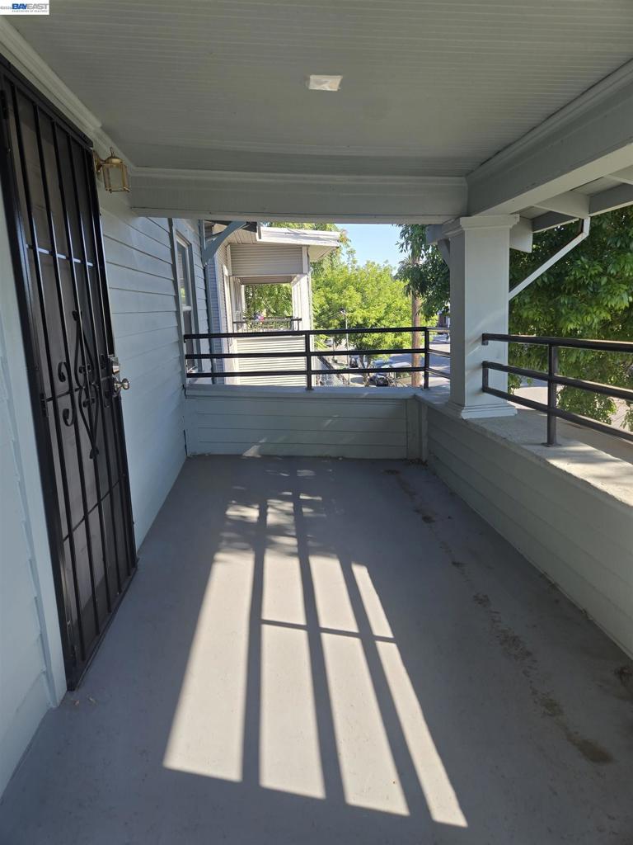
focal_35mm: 23
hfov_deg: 58.9
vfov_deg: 73.9
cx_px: 316
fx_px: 561
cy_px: 422
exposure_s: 1/384
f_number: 1.8
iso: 25
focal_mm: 5.4
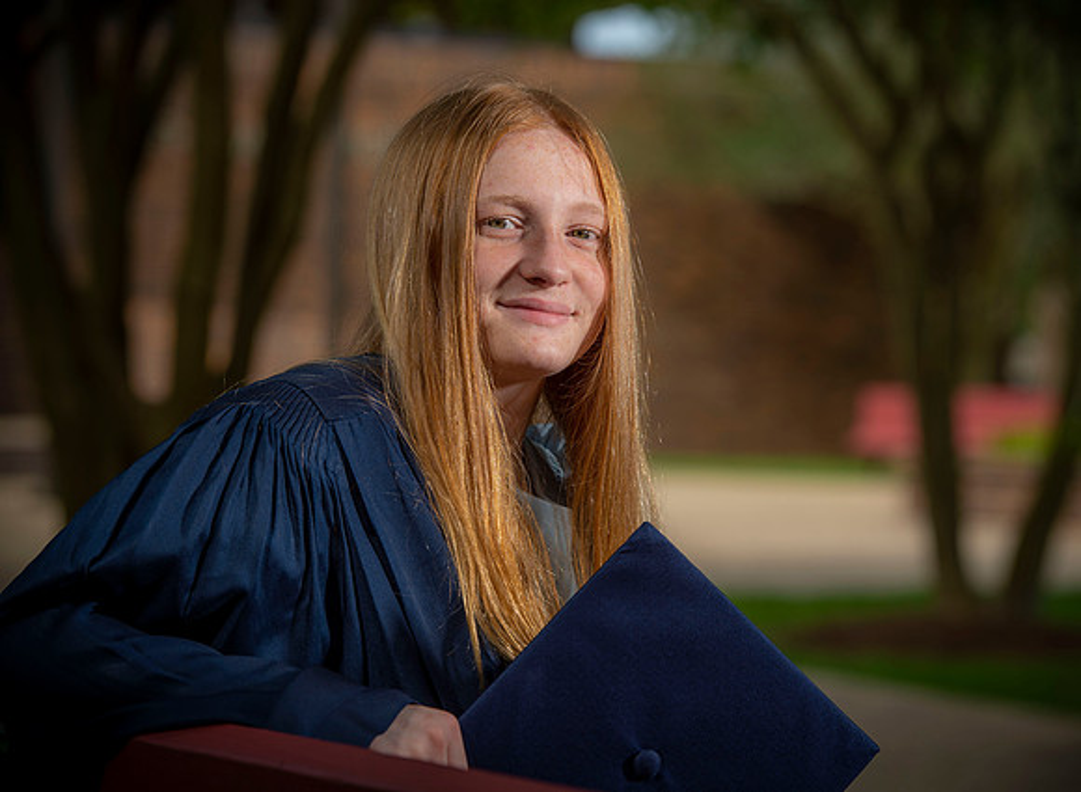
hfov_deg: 14.3
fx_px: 4303
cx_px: 596
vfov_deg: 10.5
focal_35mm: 139
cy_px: 395
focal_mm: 130
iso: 80
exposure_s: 1/250
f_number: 5.6
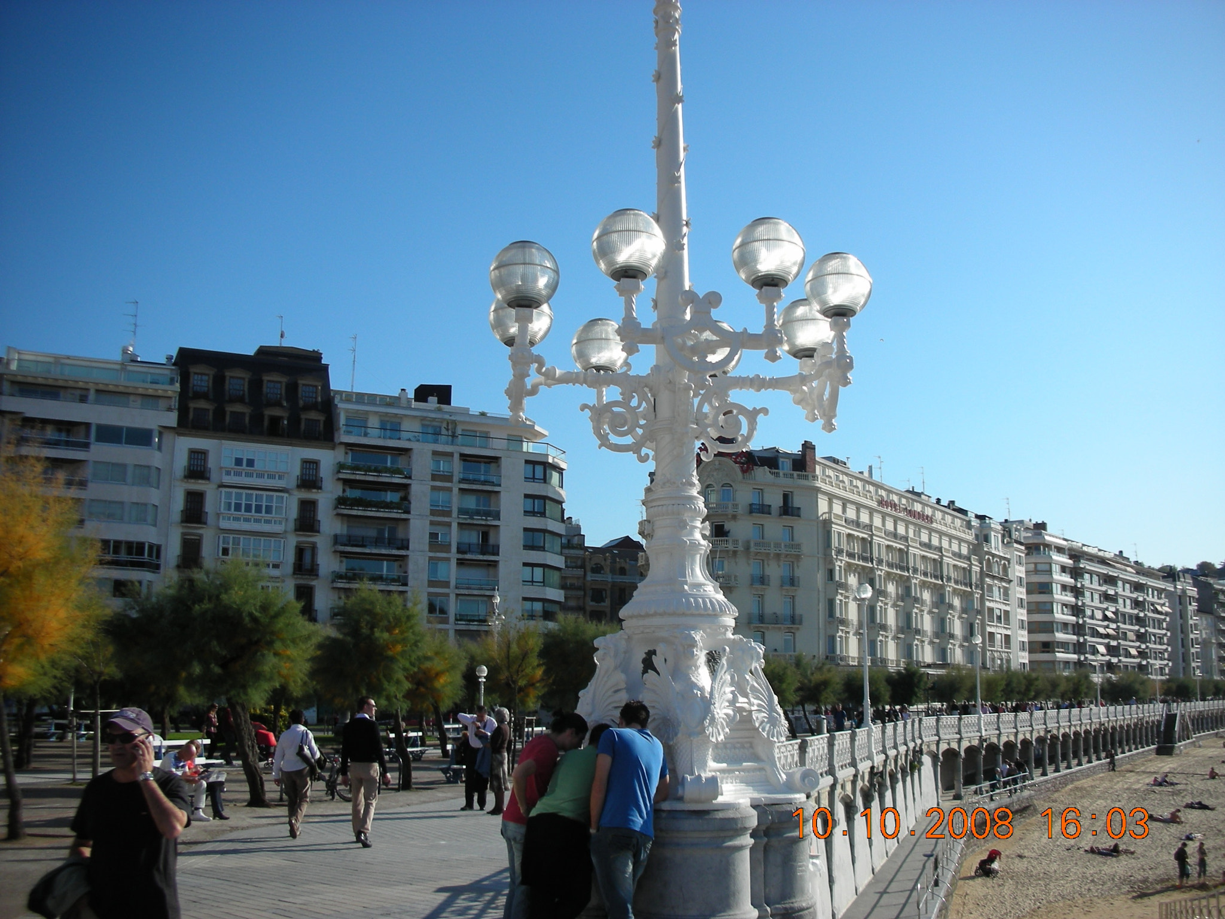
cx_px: 612
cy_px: 460
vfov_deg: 40.7
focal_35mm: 35
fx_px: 1239
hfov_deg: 52.6
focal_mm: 5.8
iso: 50
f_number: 8.5
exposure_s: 1/106
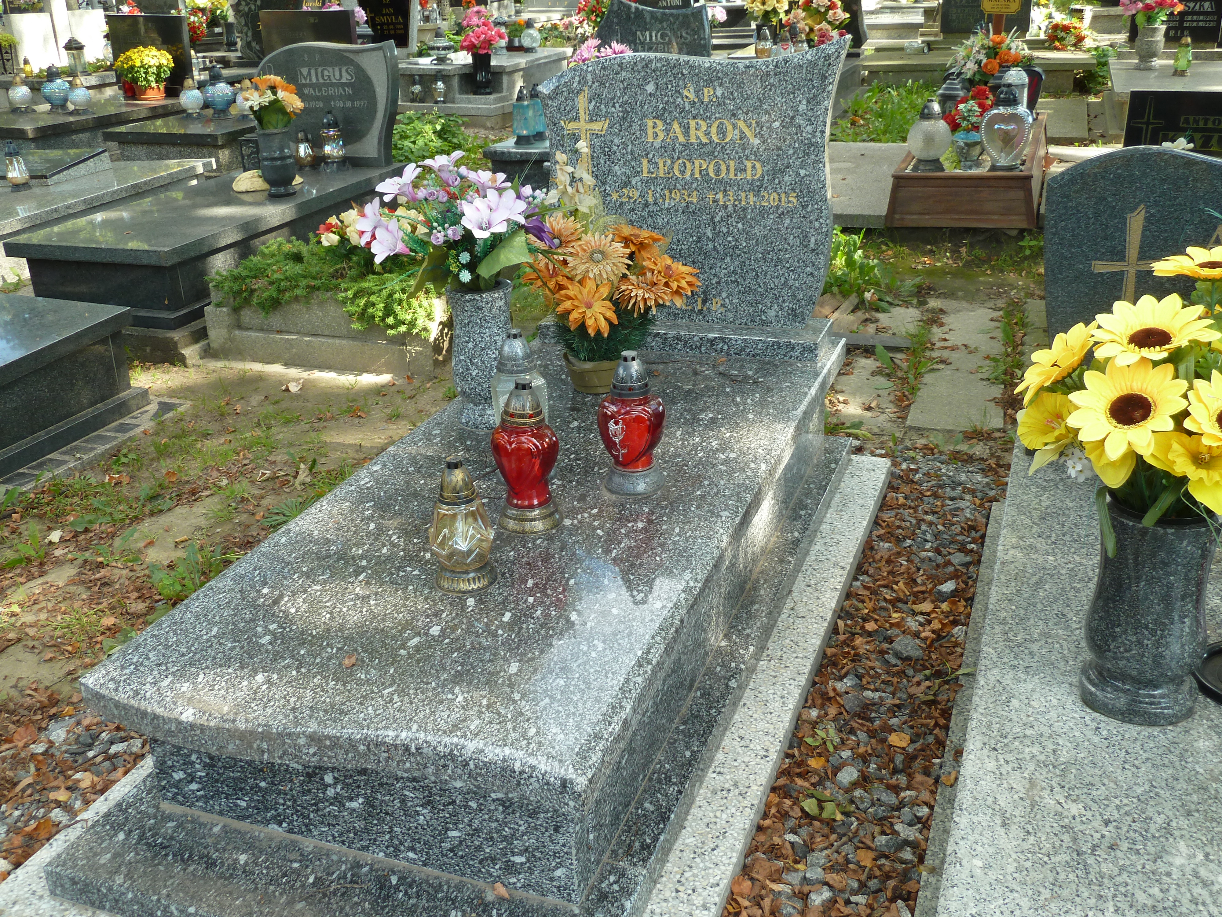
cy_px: 458
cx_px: 611
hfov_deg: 56.8
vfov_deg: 44.2
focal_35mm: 32
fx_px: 1130
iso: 80
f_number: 3.5
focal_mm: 5.3
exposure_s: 1/50
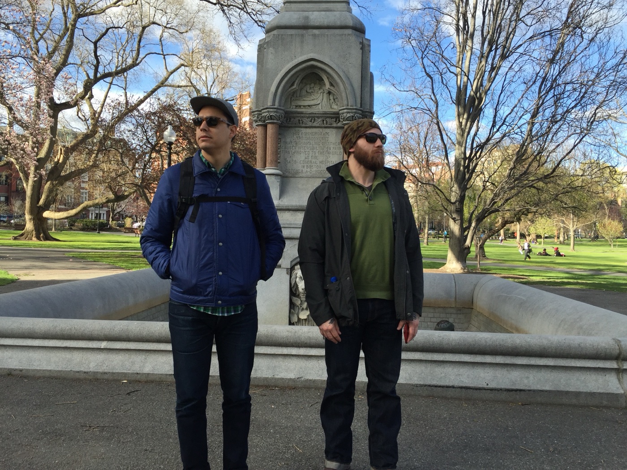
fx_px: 525
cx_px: 314
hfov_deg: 61.7
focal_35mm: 29
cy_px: 235
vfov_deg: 48.2
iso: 32
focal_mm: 4.15
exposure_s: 1/557
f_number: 2.2
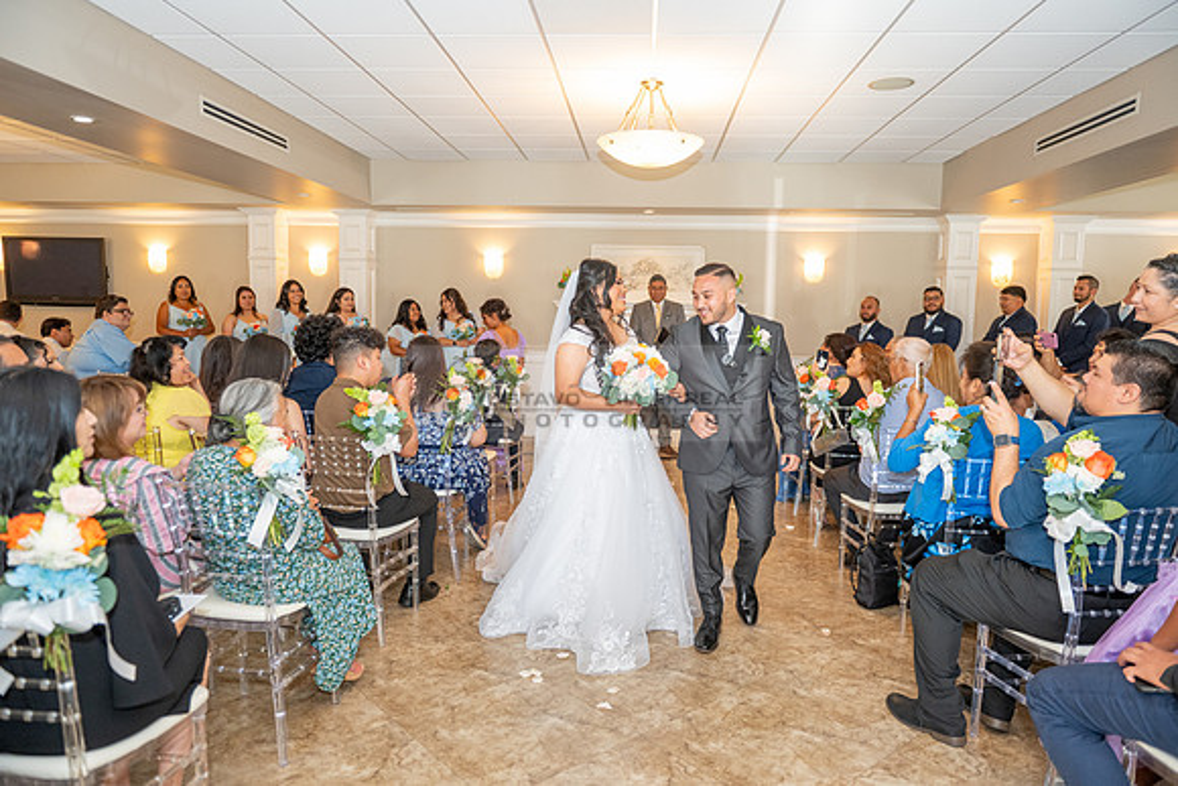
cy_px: 393
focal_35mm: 24
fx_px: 785
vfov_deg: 53.2
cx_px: 589
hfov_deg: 73.7
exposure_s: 1/200
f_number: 3.5
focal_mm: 24
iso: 1250
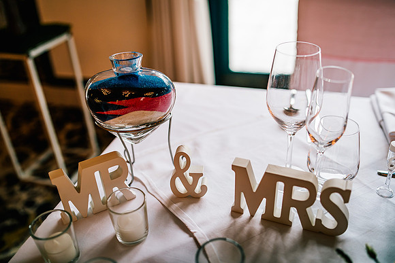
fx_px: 384
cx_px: 198
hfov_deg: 54.4
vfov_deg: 37.9
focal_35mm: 35
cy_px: 132
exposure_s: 1/500
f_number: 2
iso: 200
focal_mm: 35
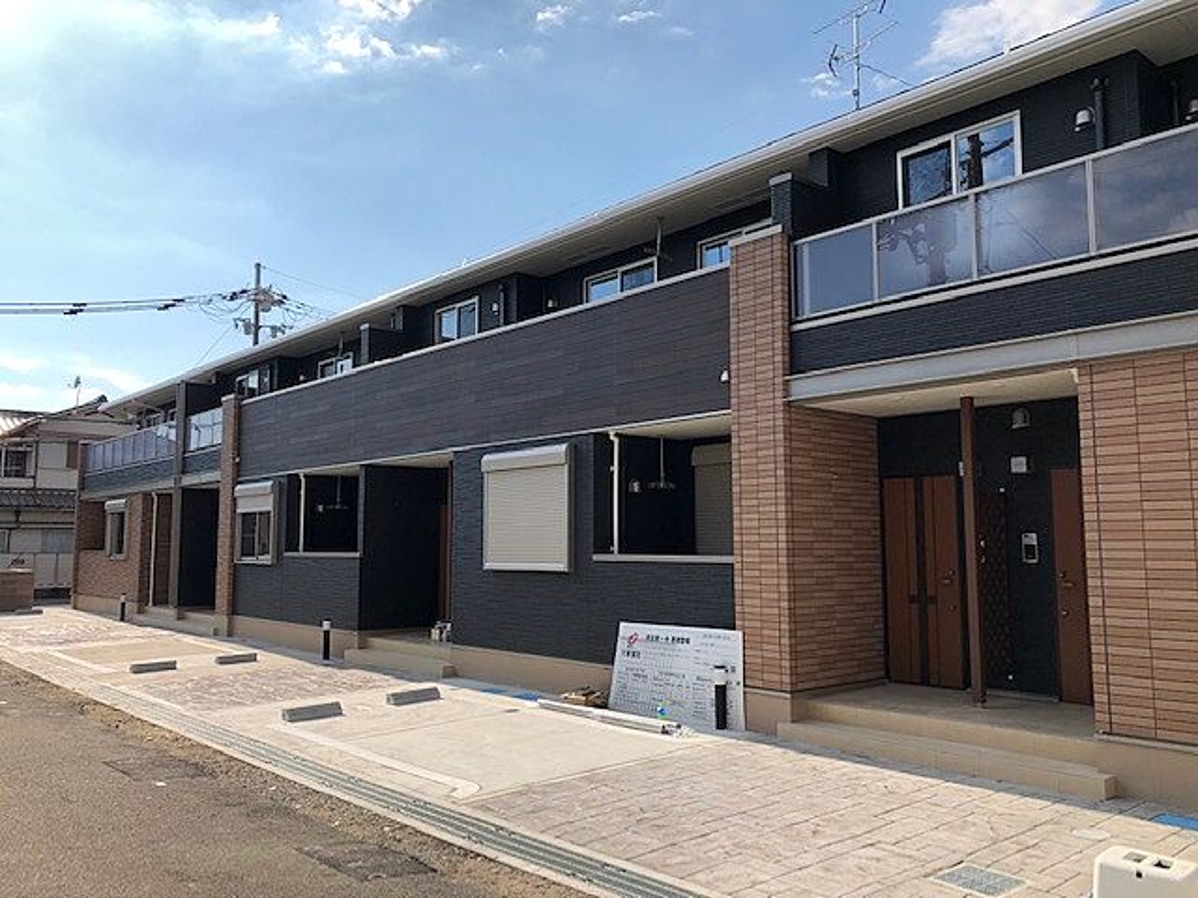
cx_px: 599
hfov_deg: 63.4
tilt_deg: +4.9
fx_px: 969
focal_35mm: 28
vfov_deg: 49.7
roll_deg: +0.5
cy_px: 449
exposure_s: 1/2703
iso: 20
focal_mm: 3.99
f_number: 1.8
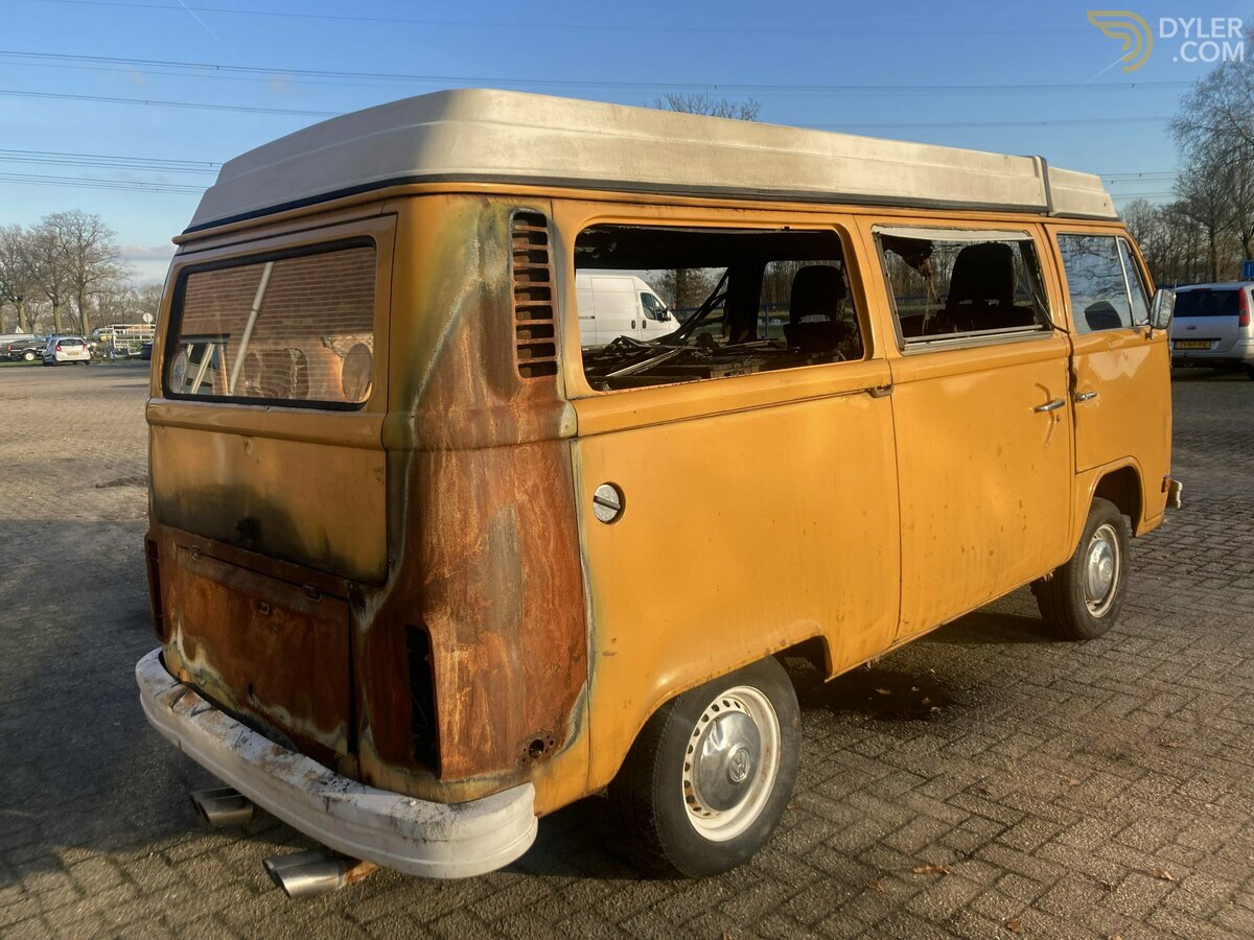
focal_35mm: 28
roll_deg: +2.1
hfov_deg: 63.4
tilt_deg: -7.9
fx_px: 1014
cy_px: 470
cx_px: 627
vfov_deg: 49.7
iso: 20
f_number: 1.8
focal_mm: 3.99
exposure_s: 1/889
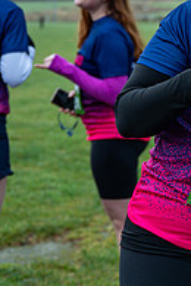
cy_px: 86
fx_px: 875
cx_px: 311
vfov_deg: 18.5
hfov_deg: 11.8
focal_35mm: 110
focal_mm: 37
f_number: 2.8
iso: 100
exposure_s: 1/320
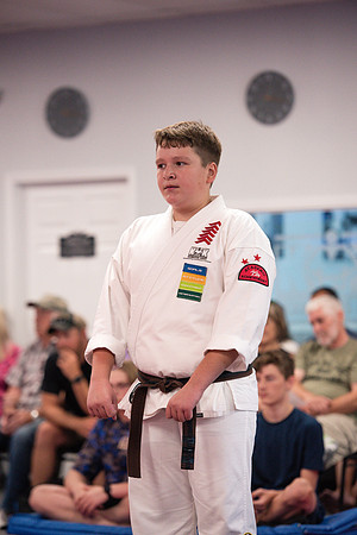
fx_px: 2305
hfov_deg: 8.9
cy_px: 268
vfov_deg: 13.2
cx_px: 178
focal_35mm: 155
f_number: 3.5
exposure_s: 1/400
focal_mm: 155
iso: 1600
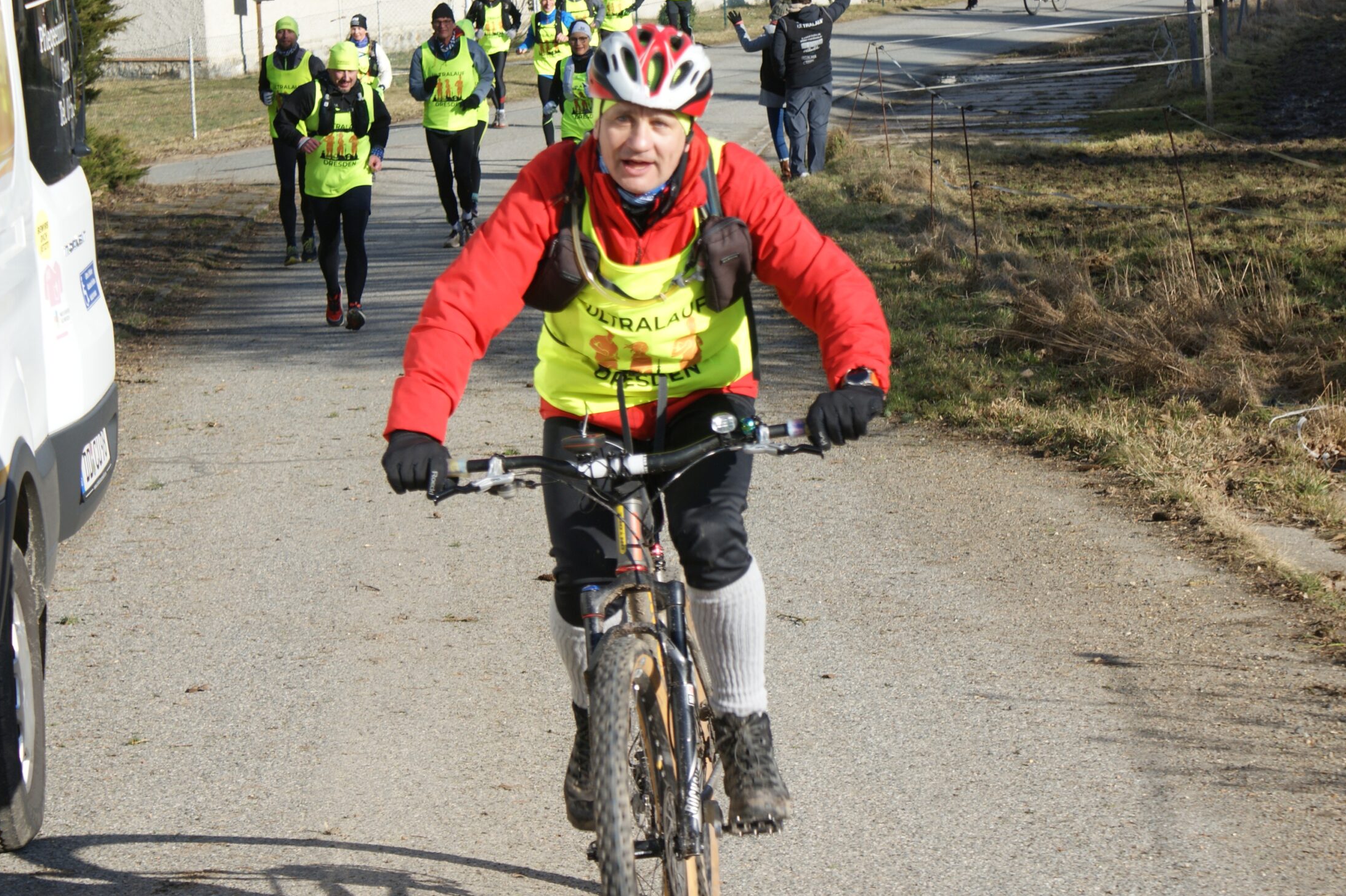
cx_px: 635
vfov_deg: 11.1
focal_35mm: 123
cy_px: 494
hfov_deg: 16.7
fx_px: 4597
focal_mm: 70
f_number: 8
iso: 100
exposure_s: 1/250
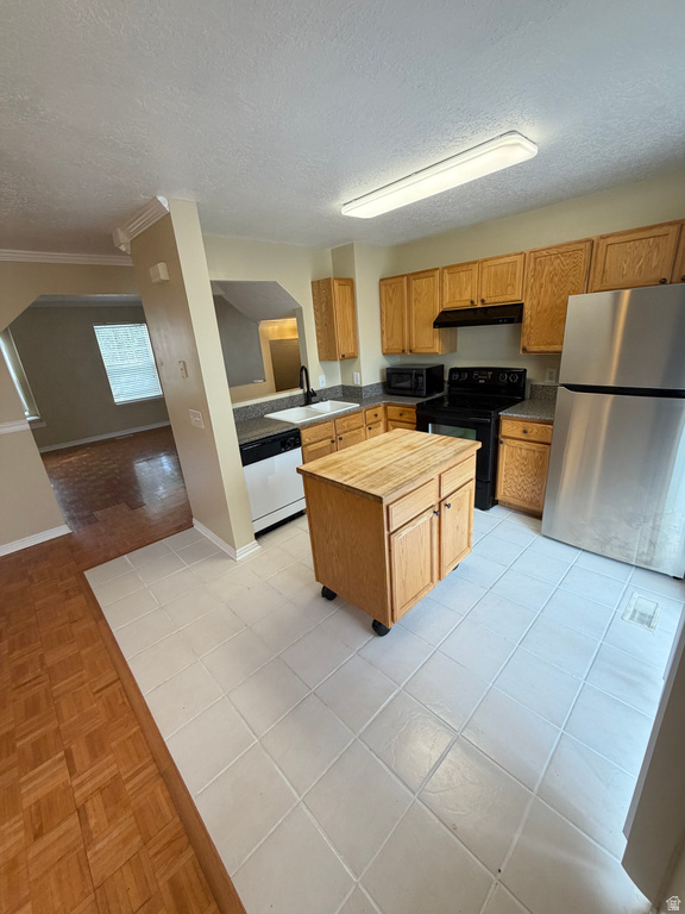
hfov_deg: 85.7
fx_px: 369
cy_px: 457
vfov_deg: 102.1
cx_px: 342
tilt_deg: -19.9
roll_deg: +4.8
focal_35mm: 14
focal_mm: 2.22
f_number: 2.2
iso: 250
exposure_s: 1/120
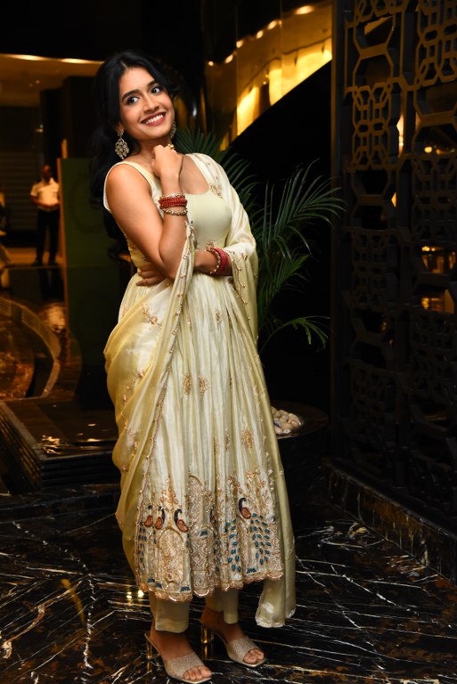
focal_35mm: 58
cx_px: 228
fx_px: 1103
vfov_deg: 34.5
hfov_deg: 23.4
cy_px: 342
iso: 3200
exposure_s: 1/125
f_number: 4.5
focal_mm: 58
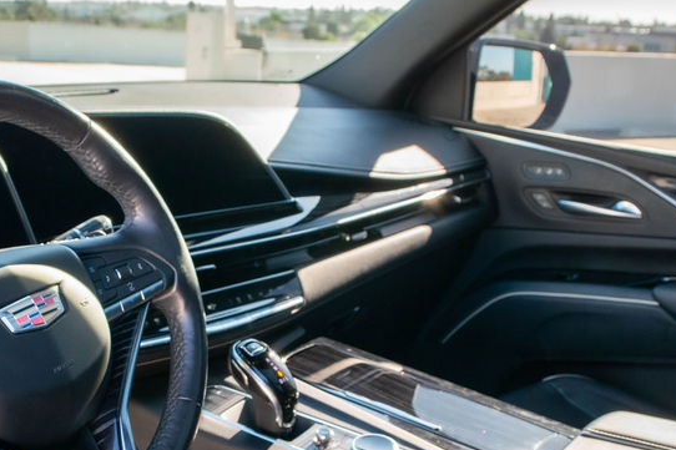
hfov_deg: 38.7
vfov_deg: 26.0
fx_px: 957
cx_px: 254
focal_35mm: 51
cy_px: 356
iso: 400
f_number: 6.3
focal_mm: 18
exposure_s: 1/160
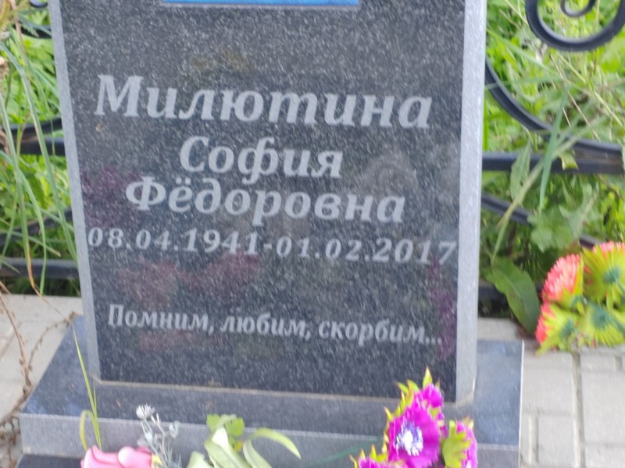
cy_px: 234
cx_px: 312
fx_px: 1553
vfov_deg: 17.2
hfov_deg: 22.8
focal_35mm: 86
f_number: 1.9
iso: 100
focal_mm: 5.52
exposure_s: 1/100
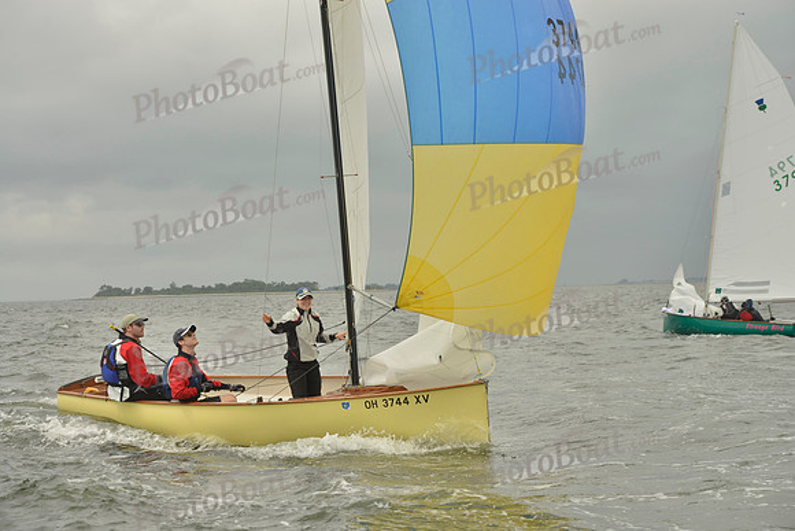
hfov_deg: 27.0
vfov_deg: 18.2
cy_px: 266
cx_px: 398
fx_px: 1657
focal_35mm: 75
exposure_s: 1/1250
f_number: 7.1
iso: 200
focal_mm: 75
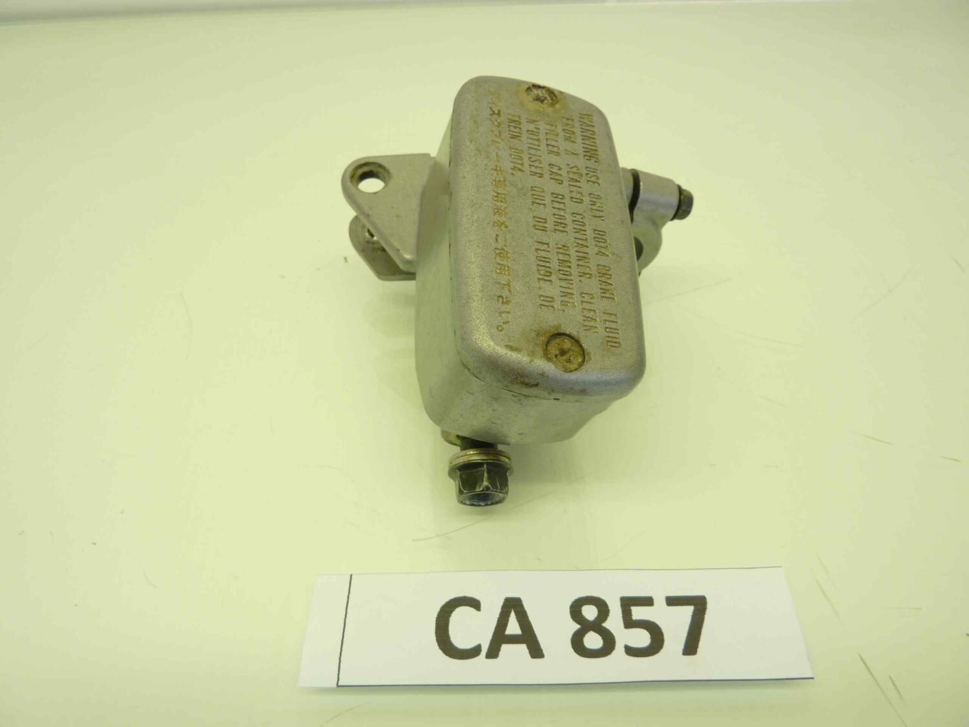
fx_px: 700
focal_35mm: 25
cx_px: 484
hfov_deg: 69.4
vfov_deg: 54.9
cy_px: 364
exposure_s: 1/30
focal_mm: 4.1
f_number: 3.3
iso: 80
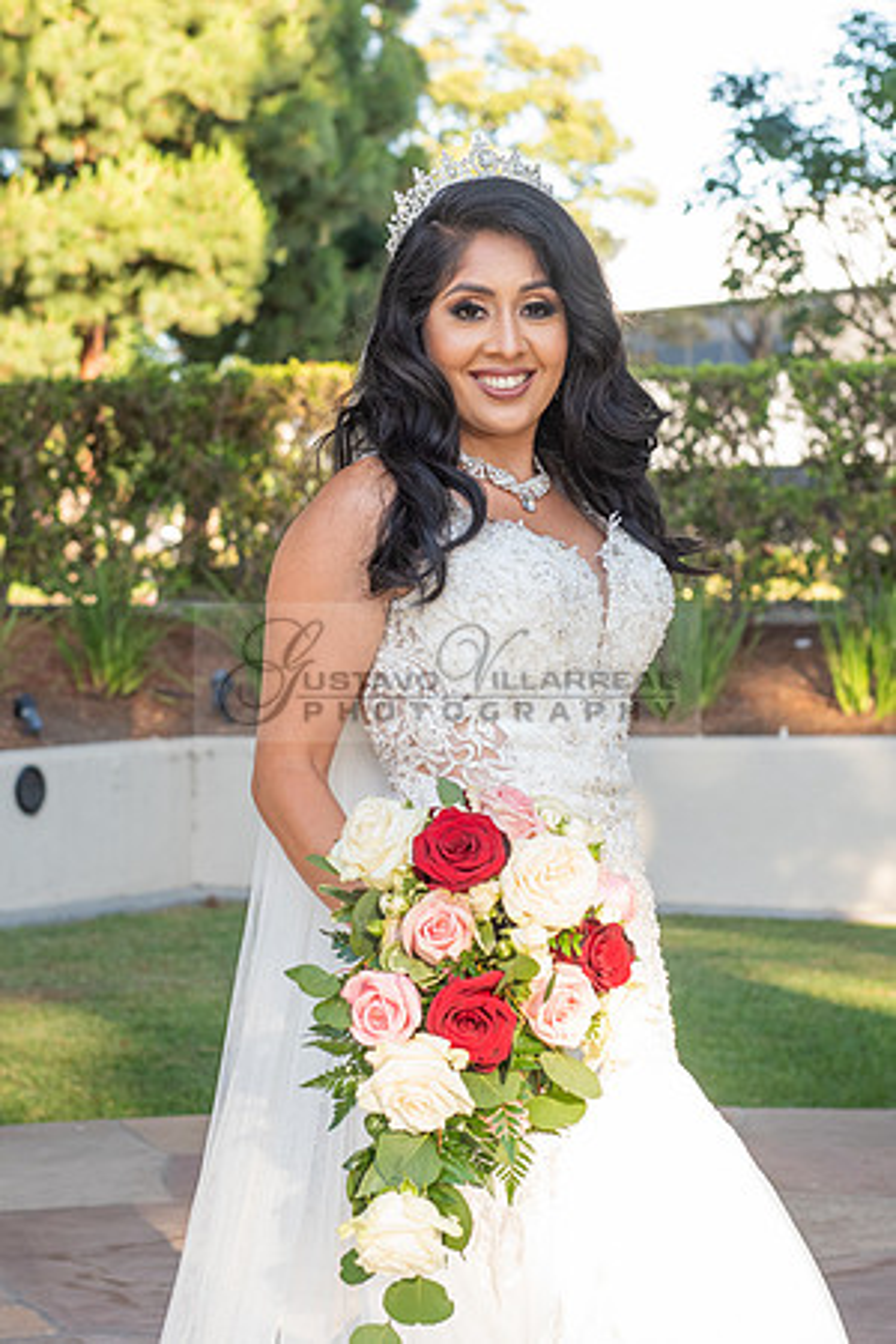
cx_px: 395
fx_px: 3746
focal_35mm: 100
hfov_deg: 13.6
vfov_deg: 20.3
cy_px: 608
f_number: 5.6
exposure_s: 1/200
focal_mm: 58
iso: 400
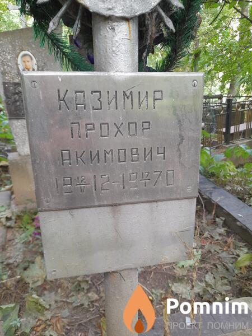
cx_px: 126
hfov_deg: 54.9
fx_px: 243
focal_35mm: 25
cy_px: 168
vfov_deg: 69.4
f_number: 2
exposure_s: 1/50
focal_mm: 4.6
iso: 200
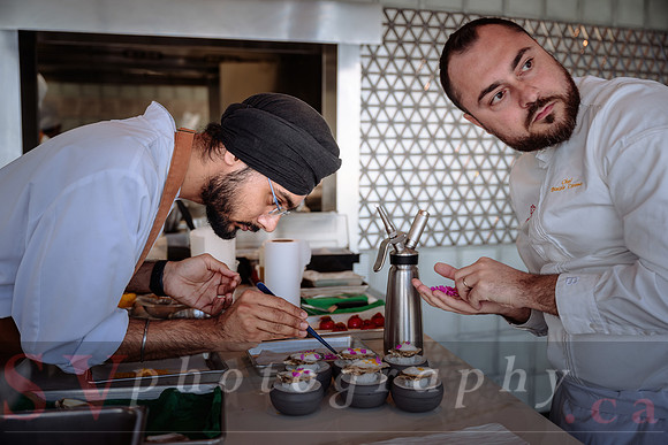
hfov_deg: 50.7
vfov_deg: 35.1
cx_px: 334
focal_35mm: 38
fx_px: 705
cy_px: 222
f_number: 2.8
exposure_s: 1/100
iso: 64
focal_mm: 38
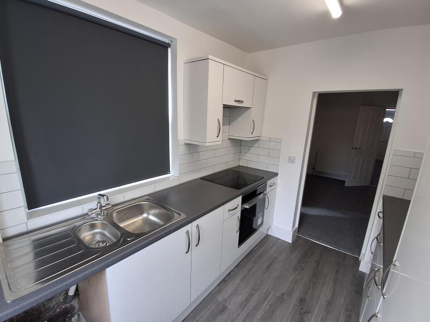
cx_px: 215
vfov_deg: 78.1
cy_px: 161
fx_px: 199
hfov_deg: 94.5
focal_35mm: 16
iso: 64
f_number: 2.2
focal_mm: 1.64
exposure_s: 1/50
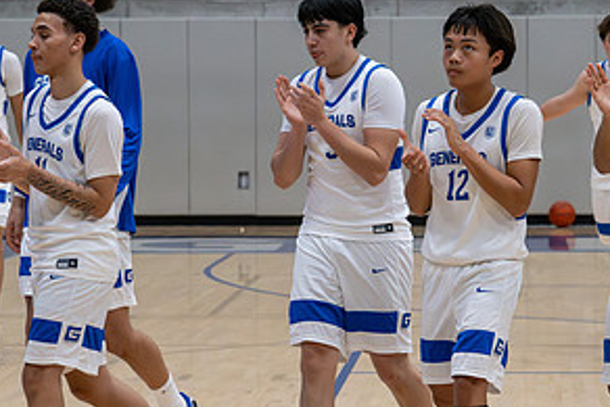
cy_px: 300
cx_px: 308
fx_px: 3323
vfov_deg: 7.0
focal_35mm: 196
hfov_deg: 10.5
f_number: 4
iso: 8000
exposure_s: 1/1000
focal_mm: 70
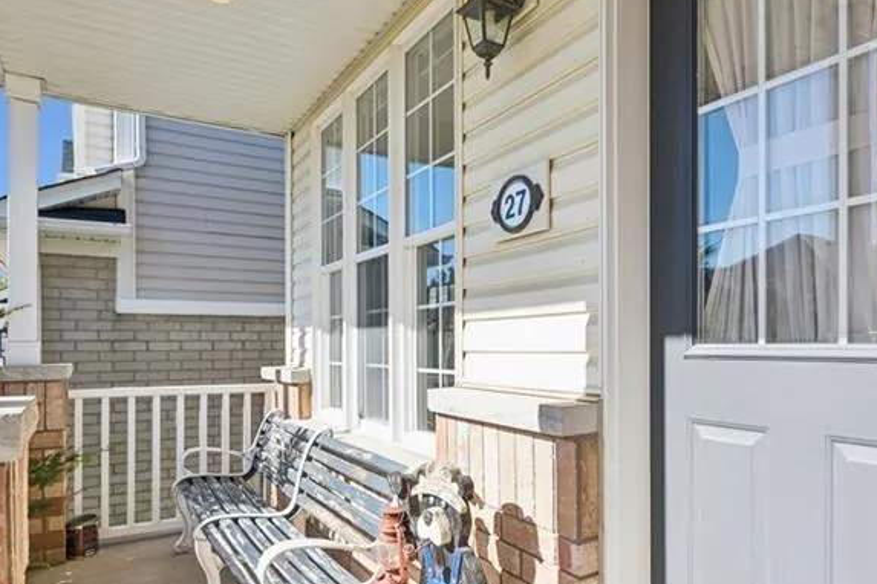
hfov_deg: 71.1
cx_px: 500
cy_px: 358
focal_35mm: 25
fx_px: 609
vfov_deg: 50.9
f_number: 4
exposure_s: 1/8000
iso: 800
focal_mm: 14
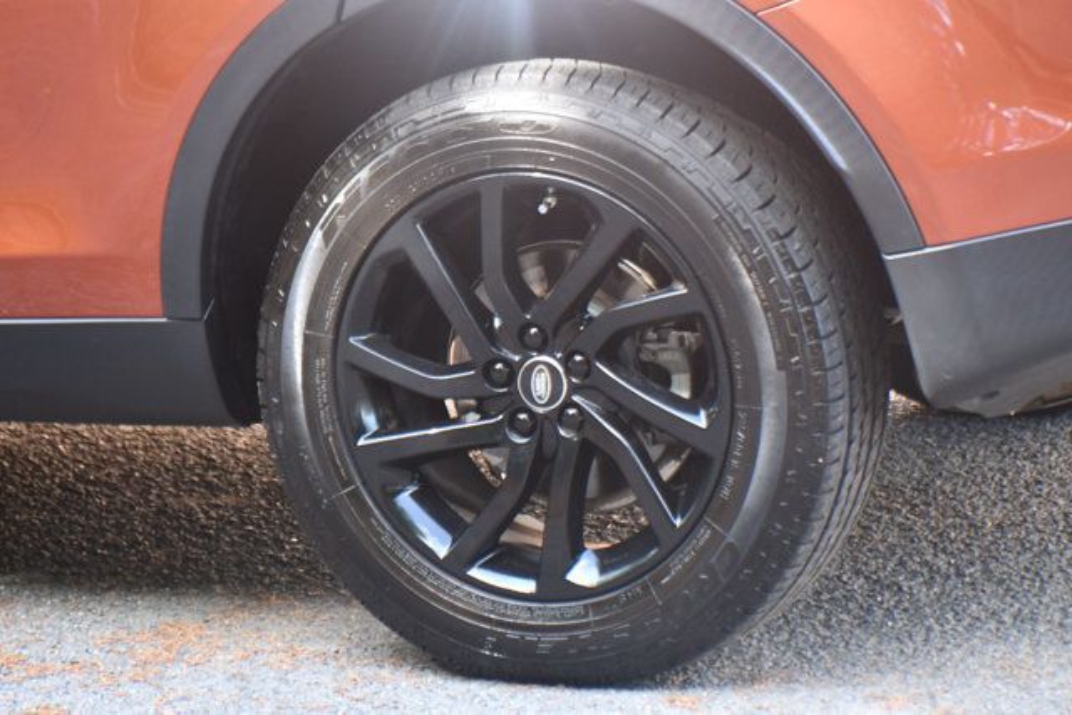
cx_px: 536
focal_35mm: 135
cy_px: 358
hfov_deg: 15.2
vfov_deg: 10.2
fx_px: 4021
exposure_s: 1/200
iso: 800
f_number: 4.8
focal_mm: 90
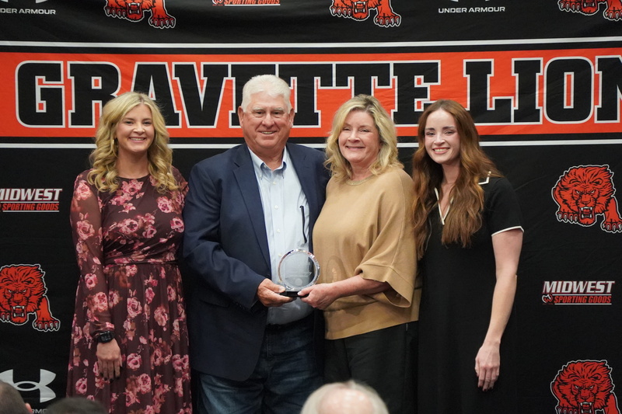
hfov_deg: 8.4
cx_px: 311
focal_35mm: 244
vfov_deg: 5.6
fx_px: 4215
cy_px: 207
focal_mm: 163
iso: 10000
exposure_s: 1/250
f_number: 6.3
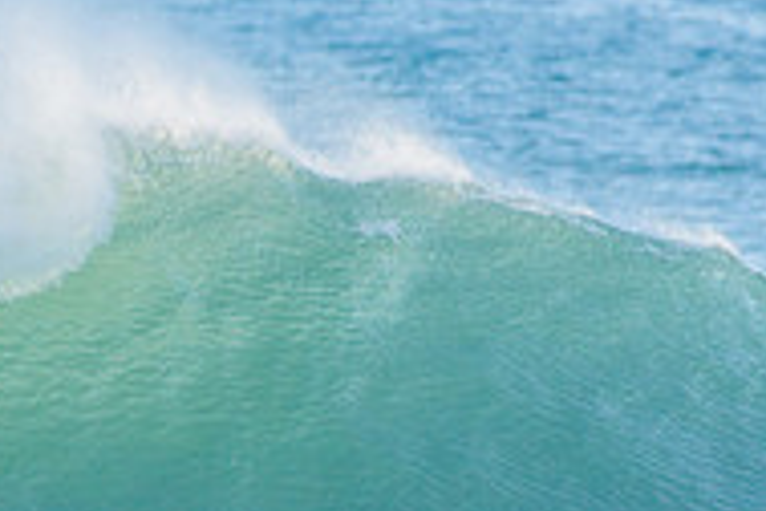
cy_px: 643
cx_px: 12
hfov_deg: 1.3
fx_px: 32616
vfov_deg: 0.9
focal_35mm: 1533
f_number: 5.6
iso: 400
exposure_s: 1/1600
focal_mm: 500
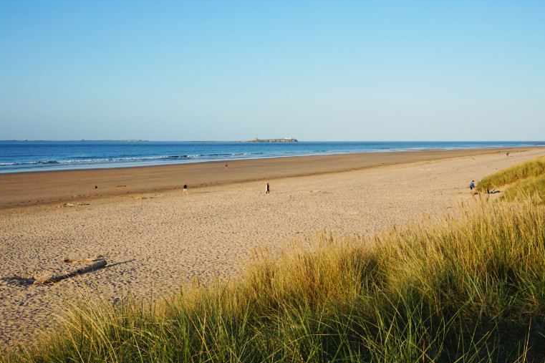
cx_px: 281
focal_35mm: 41
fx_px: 621
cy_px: 187
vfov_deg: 32.6
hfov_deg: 47.4
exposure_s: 1/80
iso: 100
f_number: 14
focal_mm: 26
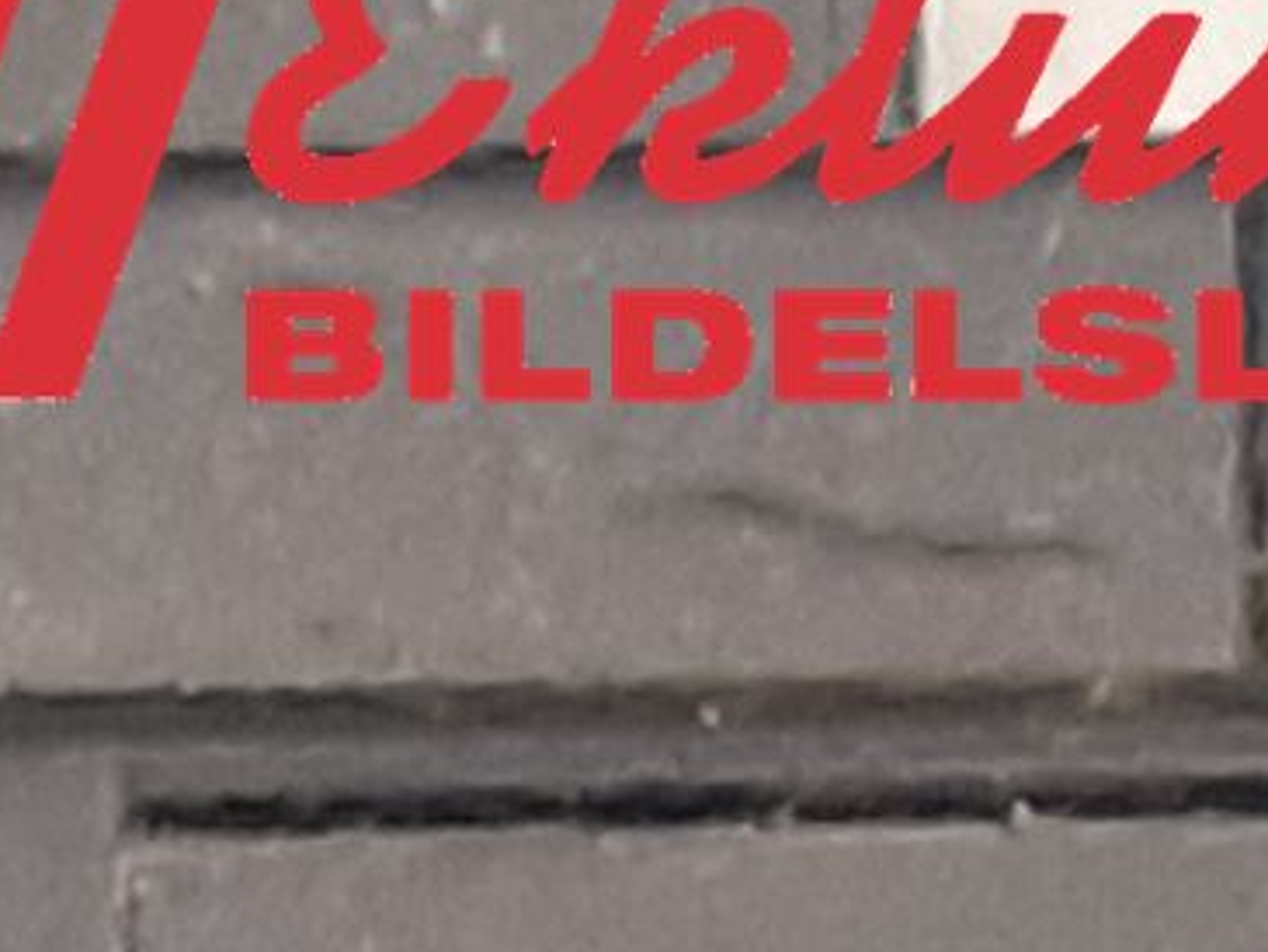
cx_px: -1647
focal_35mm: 146
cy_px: 2481
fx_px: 5350
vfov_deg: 8.9
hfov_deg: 11.5
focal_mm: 3.93
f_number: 1.7
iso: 250
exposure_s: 1/25
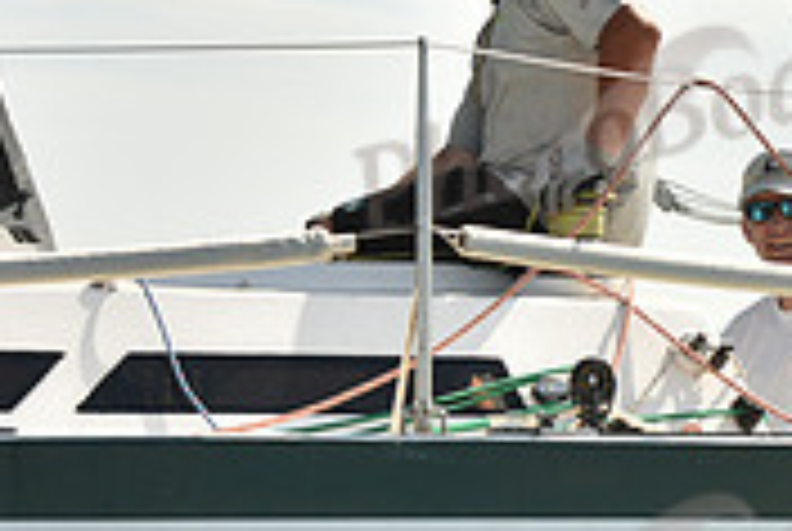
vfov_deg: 5.6
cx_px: 1224
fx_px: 5443
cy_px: 290
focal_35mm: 247
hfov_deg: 8.1
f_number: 5.6
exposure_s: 1/2000
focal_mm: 75
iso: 320
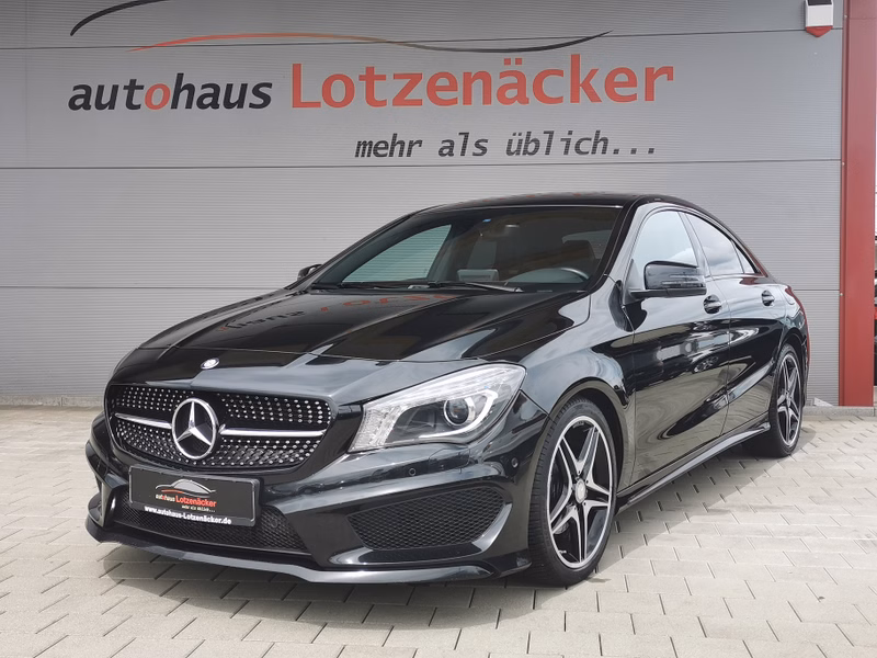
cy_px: 329
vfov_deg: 35.1
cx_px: 438
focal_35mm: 41
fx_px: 1039
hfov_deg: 45.8
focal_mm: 5.58
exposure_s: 1/1106
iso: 50
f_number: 1.8
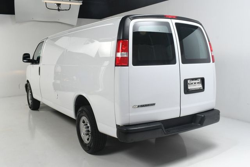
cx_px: 125
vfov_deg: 36.9
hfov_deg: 53.1
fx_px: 250
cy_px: 84
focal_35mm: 36
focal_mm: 18
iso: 100
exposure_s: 1/160
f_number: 13
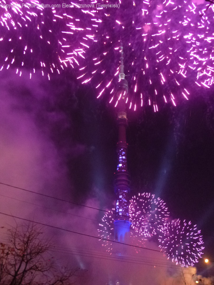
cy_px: 142
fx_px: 206
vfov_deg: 69.4
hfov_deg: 54.9
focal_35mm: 25
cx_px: 107
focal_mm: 4.5
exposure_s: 1/10
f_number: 3.1
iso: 800
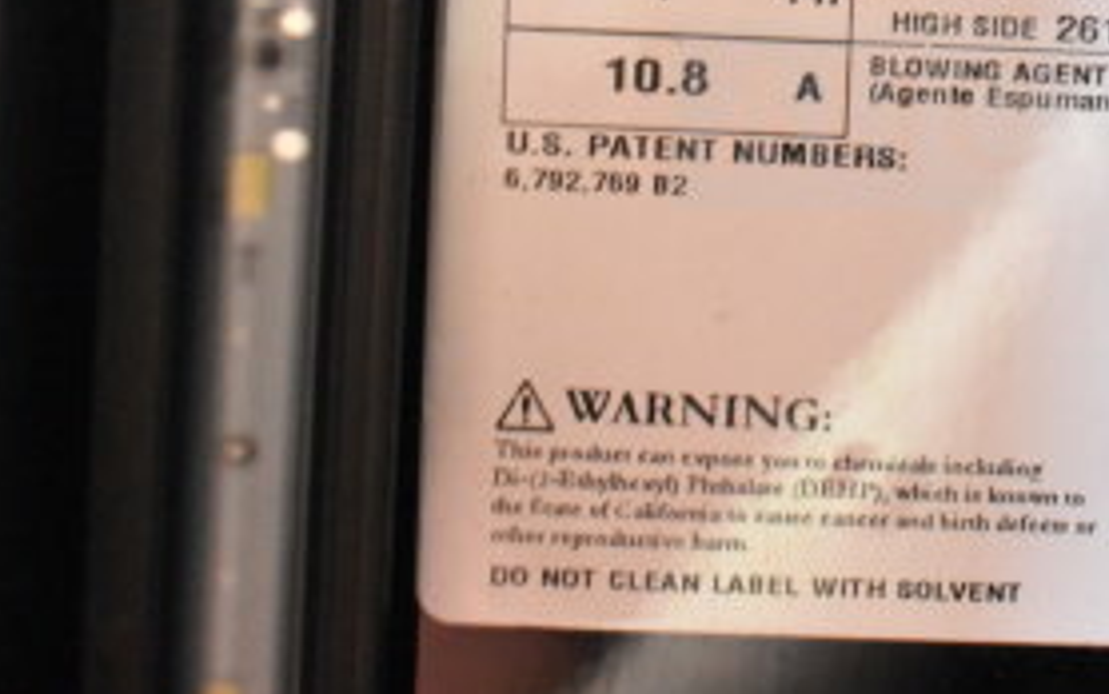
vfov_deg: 13.6
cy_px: -106
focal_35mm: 94
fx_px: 2842
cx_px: 1121
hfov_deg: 21.3
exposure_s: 1/80
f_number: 4.5
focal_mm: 28
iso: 6400
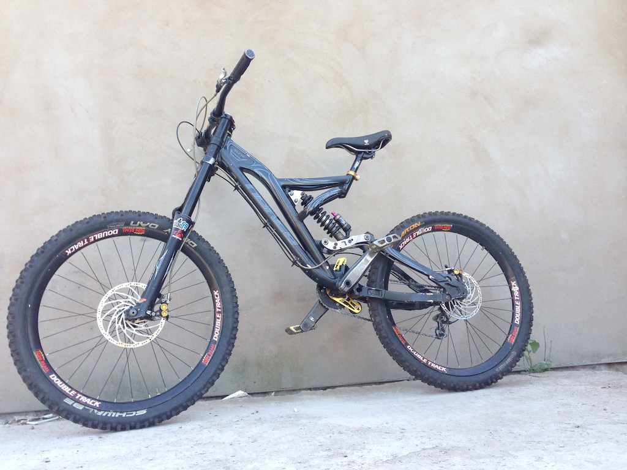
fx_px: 598
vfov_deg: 42.9
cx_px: 314
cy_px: 235
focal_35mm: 33
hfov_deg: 55.4
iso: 80
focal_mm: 4.12
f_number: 2.4
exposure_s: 1/120
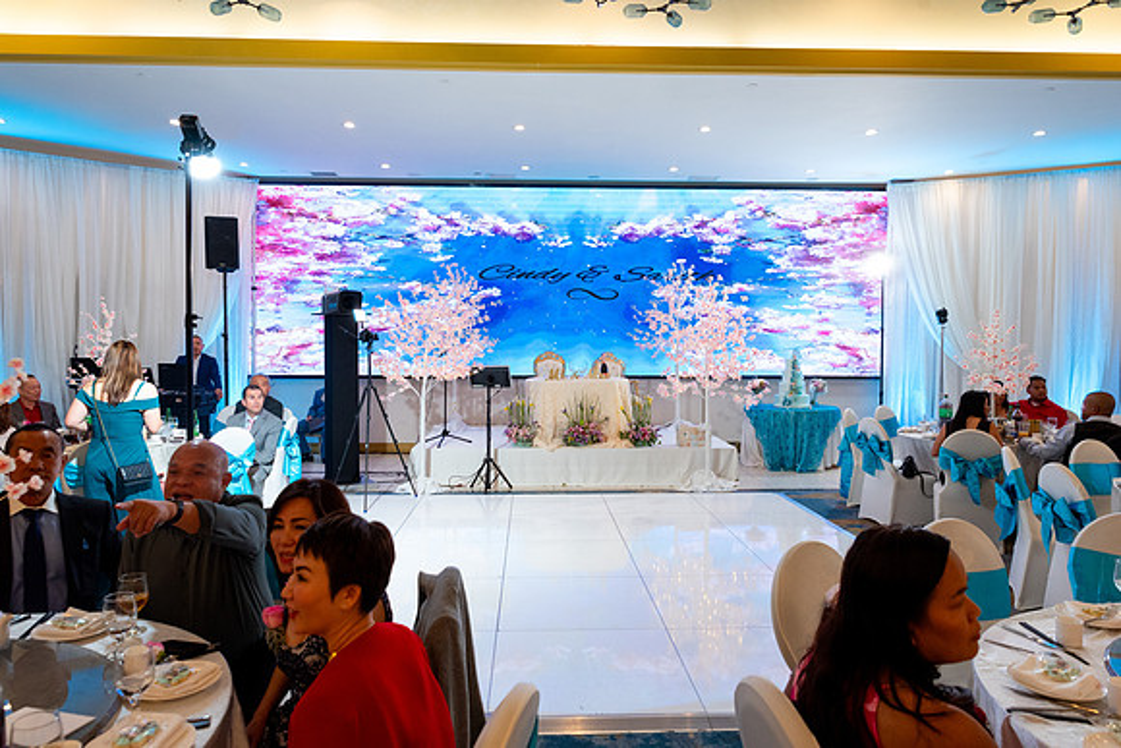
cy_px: 374
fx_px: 747
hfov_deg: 73.7
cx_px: 560
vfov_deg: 53.2
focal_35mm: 24
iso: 2500
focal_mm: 24
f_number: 5.6
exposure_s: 1/160
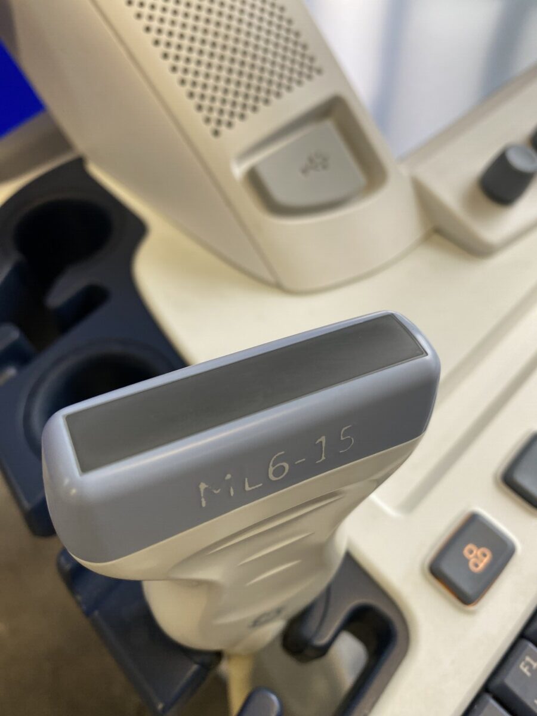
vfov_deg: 69.4
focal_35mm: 25
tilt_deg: -48.5
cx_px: 268
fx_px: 517
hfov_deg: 54.9
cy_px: 358
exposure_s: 1/100
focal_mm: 4.25
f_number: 1.8
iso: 64
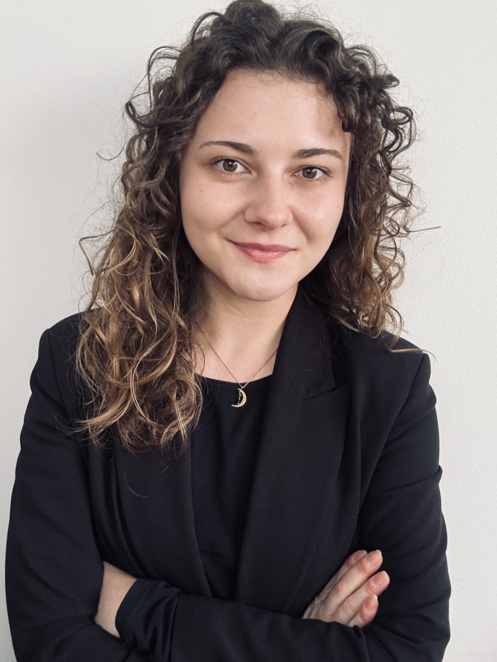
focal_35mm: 30
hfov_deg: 46.8
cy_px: 331
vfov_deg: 60.0
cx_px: 248
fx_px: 574
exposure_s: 1/50
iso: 64
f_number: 1.9
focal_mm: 2.69
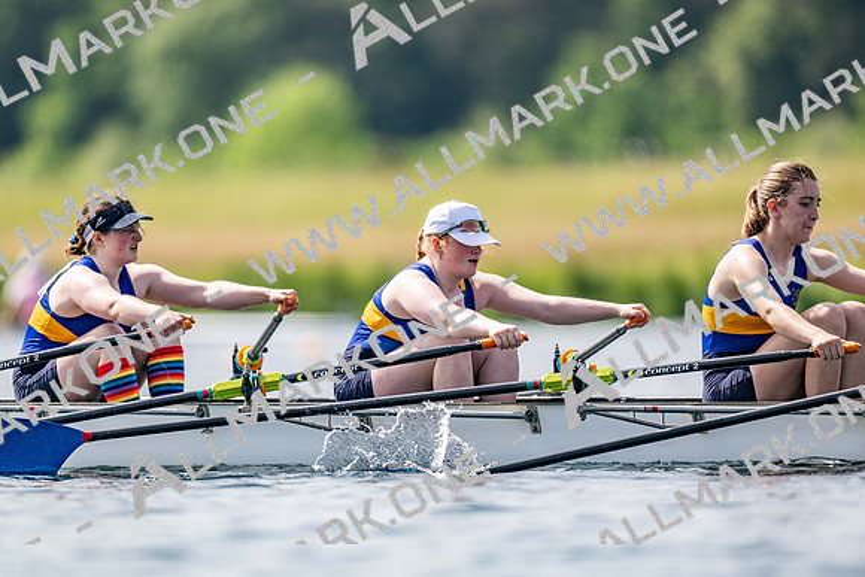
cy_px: 288
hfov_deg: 3.4
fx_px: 14419
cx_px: 432
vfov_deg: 2.3
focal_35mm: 600
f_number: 4
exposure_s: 1/2500
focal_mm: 600
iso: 220
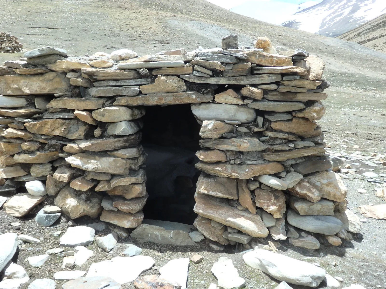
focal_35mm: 33
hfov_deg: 55.4
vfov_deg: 42.9
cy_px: 144
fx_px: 368
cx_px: 193
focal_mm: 6
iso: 125
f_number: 3.4
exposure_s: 1/800
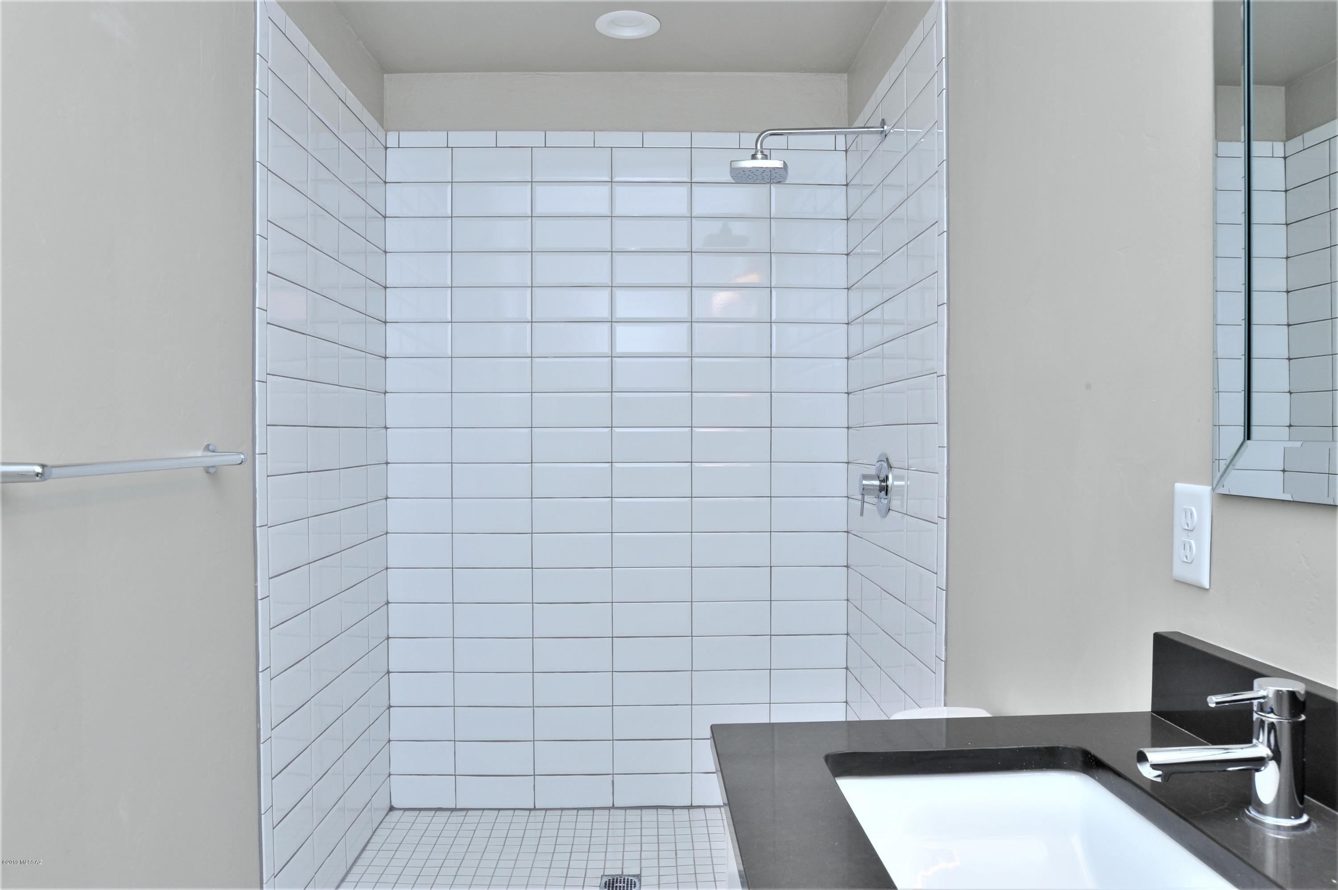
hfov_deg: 69.4
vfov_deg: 49.5
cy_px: 445
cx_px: 669
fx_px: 966
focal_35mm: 26
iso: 640
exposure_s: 1/40
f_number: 14
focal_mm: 26
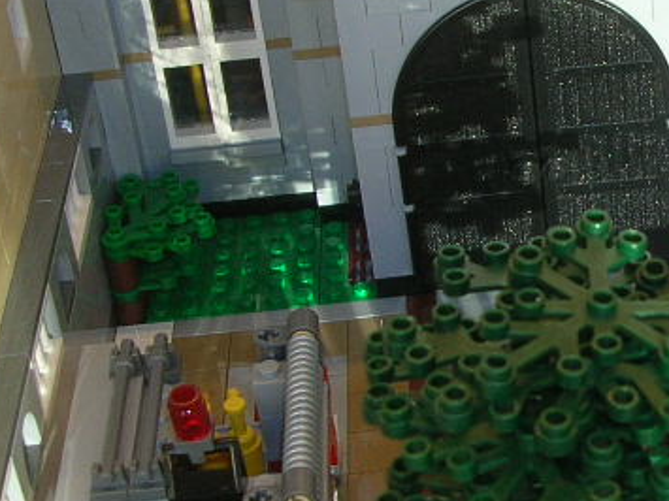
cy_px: 173
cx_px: 729
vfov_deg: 14.6
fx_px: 1951
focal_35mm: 101
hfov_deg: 18.7
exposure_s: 1/28
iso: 50
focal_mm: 5.8
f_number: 2.8
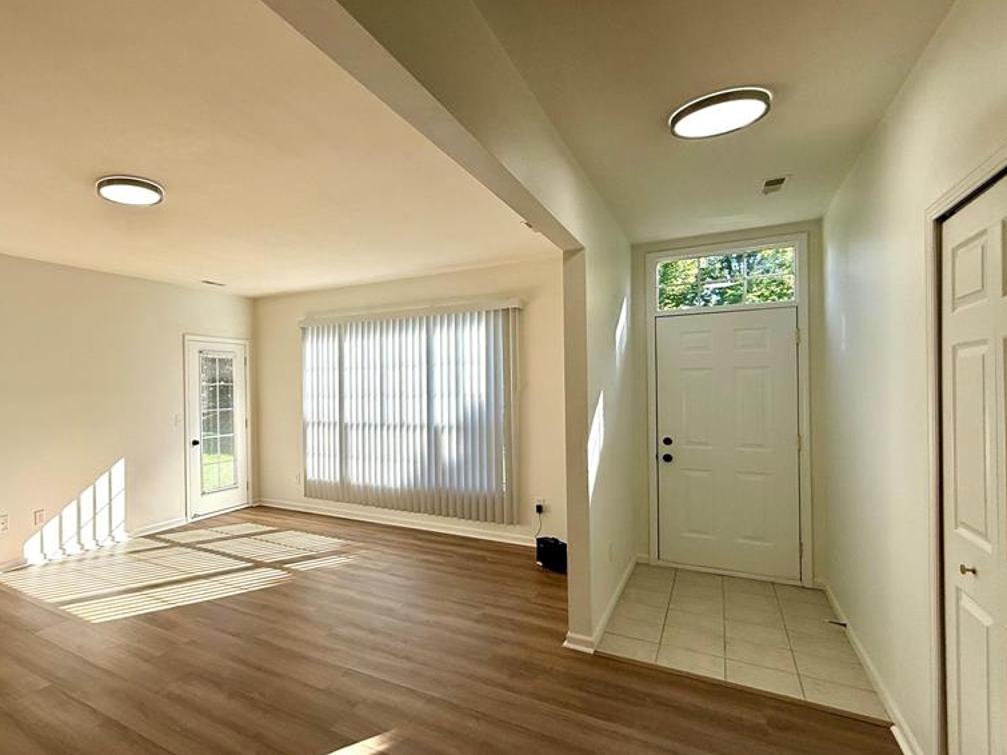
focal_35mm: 19
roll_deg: +0.6
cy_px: 391
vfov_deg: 68.6
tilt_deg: -0.6
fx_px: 553
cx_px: 349
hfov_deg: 82.3
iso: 64
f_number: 2.2
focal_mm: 2.22
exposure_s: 1/379
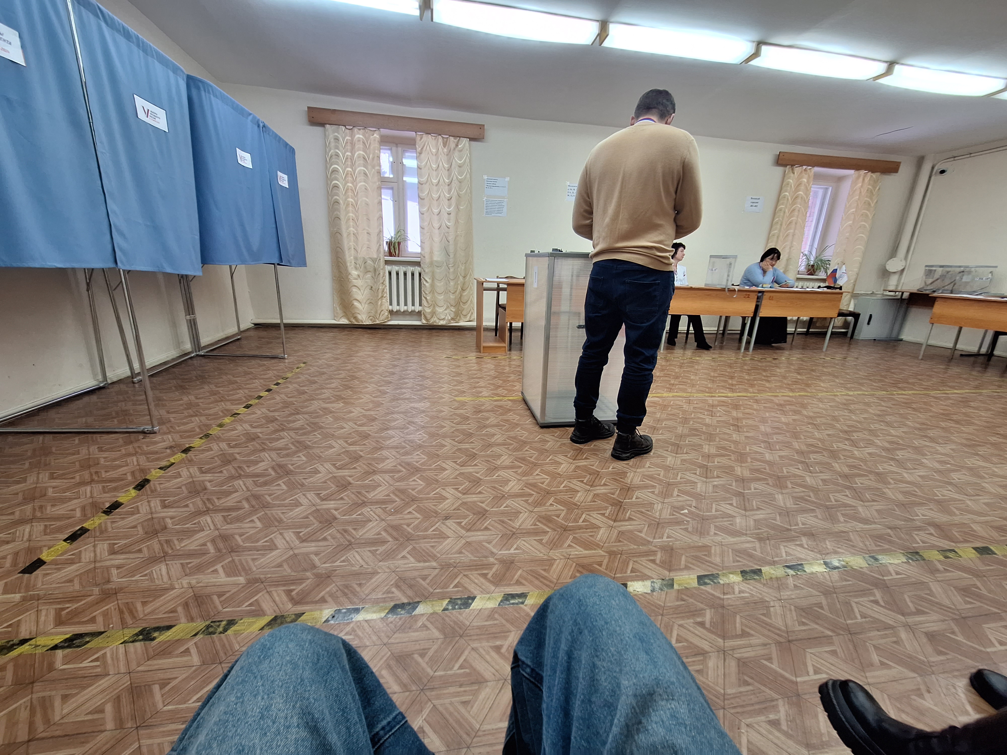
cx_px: 504
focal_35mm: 13
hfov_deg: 106.2
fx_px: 378
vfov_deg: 89.9
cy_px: 378
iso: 64
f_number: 2.2
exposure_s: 1/50
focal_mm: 1.74
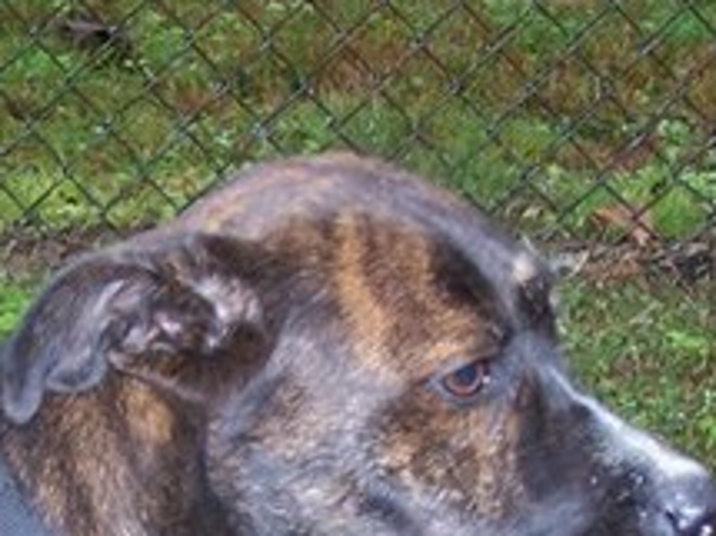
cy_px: 666
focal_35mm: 143
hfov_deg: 13.8
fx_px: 2956
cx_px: 210
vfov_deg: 10.2
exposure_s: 1/60
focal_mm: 6.7
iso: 140
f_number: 2.8
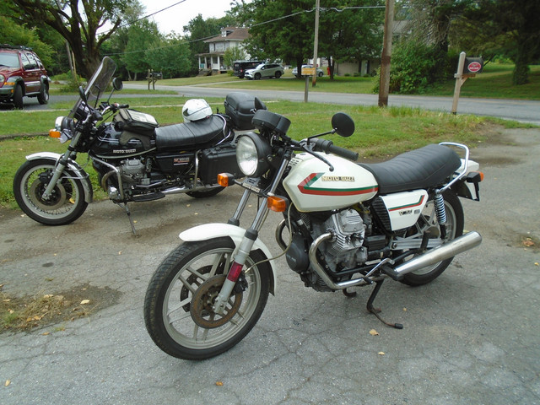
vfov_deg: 53.1
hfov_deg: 67.3
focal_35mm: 26
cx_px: 270
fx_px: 406
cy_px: 202
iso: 100
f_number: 3.2
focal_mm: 4.6
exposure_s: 1/400
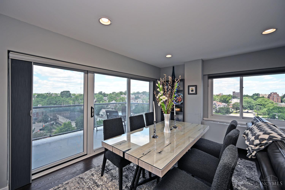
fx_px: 111
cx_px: 142
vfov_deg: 81.2
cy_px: 95
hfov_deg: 104.3
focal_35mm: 14
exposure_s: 1/160
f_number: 6.3
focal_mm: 14
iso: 100
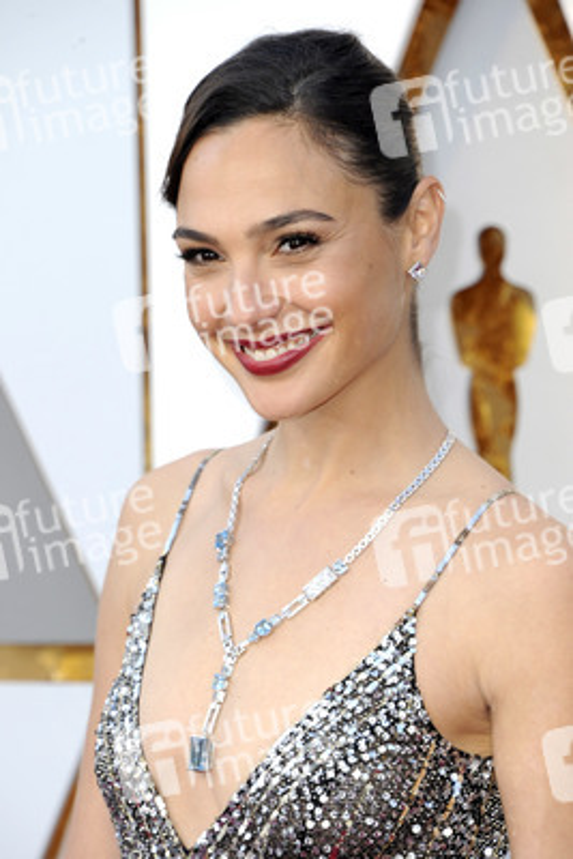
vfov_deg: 8.2
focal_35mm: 250
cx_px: 286
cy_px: 430
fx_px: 5963
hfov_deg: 5.5
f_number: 7.1
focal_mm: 250
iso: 1000
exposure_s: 1/250
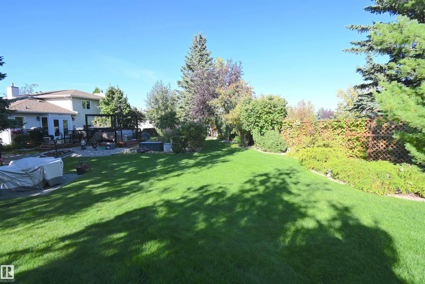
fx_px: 177
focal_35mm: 15
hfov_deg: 100.4
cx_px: 212
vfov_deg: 77.3
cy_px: 142
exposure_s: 1/250
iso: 140
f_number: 5.6
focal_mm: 10
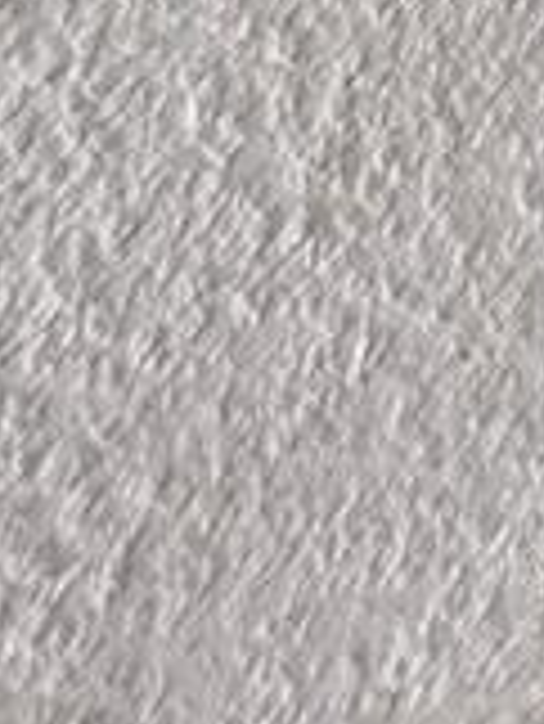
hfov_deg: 11.0
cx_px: 1542
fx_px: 2030
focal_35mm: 97
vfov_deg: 12.4
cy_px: -1286
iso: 320
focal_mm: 1.7
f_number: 2.2
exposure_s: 1/30
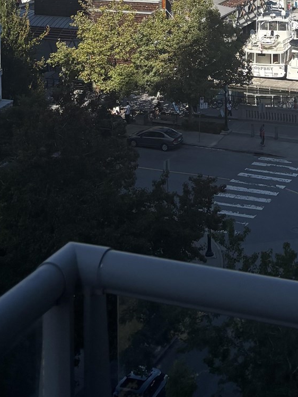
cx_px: 273
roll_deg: +0.3
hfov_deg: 18.1
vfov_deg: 20.8
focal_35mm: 80
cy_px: -195
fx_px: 918
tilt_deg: +0.2
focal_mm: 5.96
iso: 50
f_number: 1.6
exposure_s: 1/3788
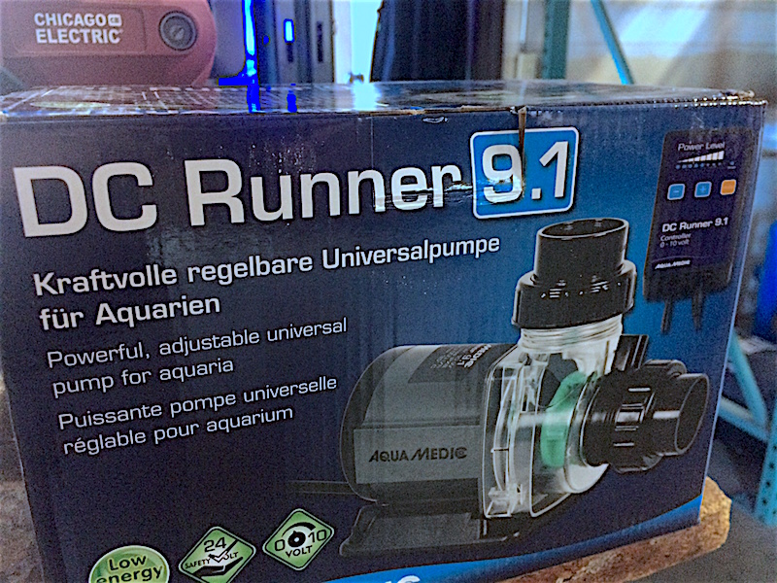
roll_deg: +1.1
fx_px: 651
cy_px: 292
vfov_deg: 48.2
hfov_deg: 61.7
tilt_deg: -18.1
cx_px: 388
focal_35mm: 29
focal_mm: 4.15
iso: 320
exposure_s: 1/15
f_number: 2.2
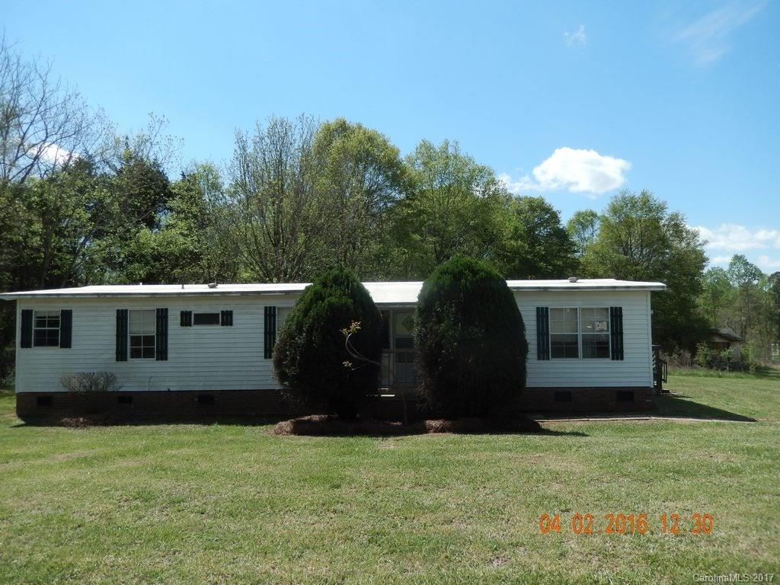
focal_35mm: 25
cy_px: 292
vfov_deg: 54.9
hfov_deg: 69.4
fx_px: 563
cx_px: 390
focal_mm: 4.5
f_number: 3.4
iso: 125
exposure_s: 1/1250
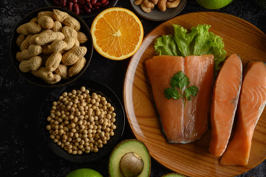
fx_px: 443
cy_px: 88
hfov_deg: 33.4
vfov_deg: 22.6
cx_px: 133
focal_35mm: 60
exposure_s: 1/125
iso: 100
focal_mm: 60
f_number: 8
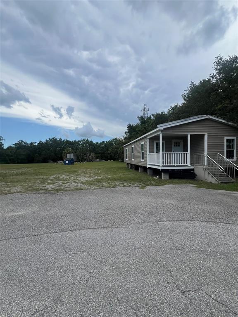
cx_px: 119
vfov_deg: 106.2
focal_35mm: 13
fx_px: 119
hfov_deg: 89.9
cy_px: 158
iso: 32
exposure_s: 1/2320
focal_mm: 1.57
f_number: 1.8
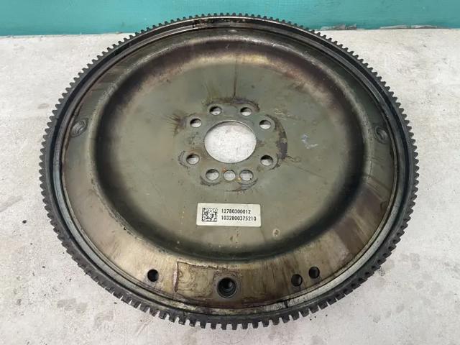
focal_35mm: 26
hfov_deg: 67.3
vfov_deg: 53.1
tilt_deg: -59.4
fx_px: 346
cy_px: 172
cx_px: 230
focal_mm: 4.2
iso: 100
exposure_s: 1/50
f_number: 1.6
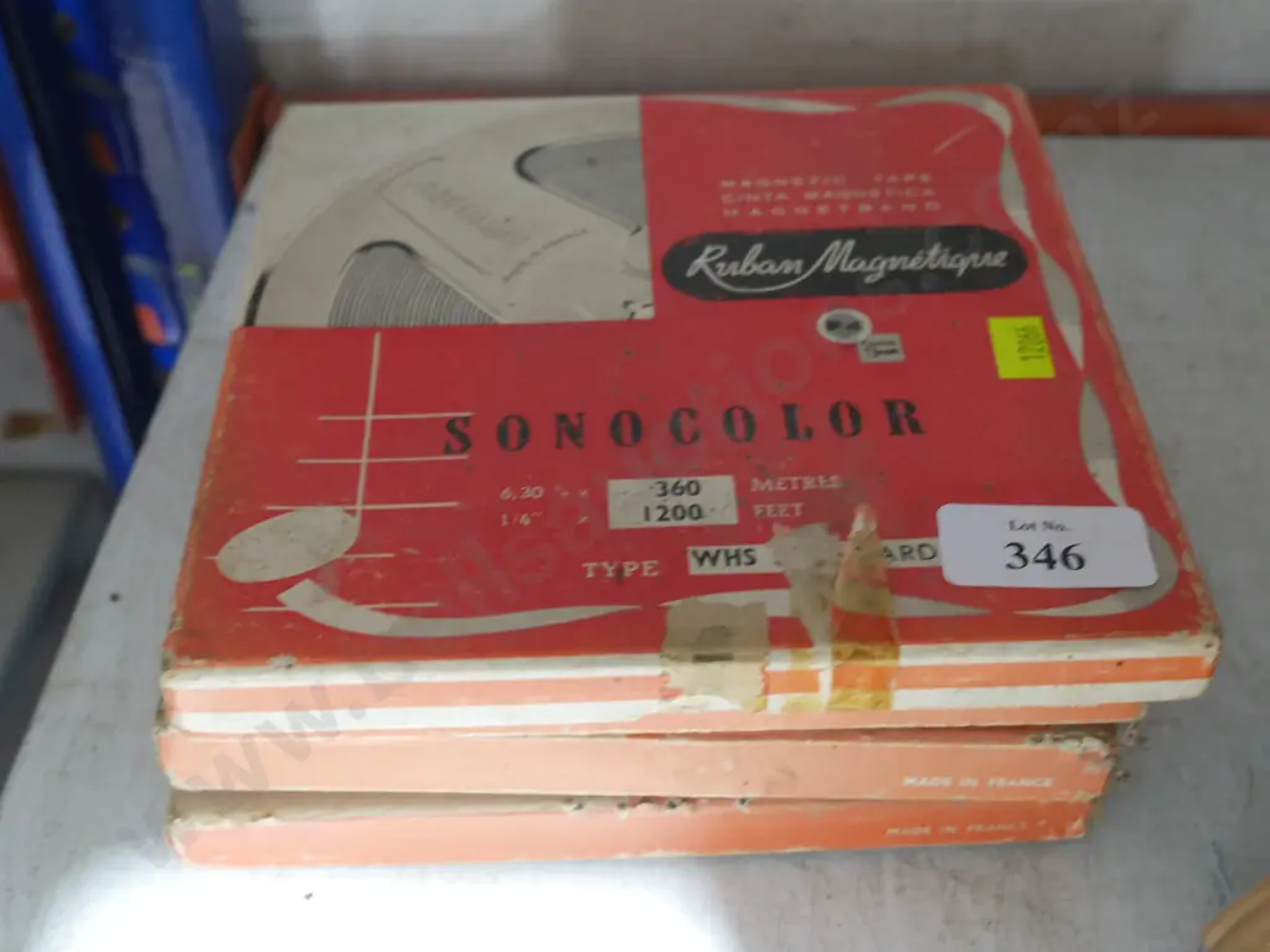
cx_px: 635
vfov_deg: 31.5
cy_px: 476
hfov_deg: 41.2
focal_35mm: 46
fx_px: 1688
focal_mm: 23
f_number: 5.1
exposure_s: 1/40
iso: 3200
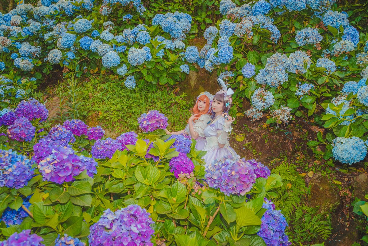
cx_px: 184
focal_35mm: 28
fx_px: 286
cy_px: 123
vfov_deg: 46.4
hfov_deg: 65.5
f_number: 5.6
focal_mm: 28
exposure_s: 1/200
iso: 200
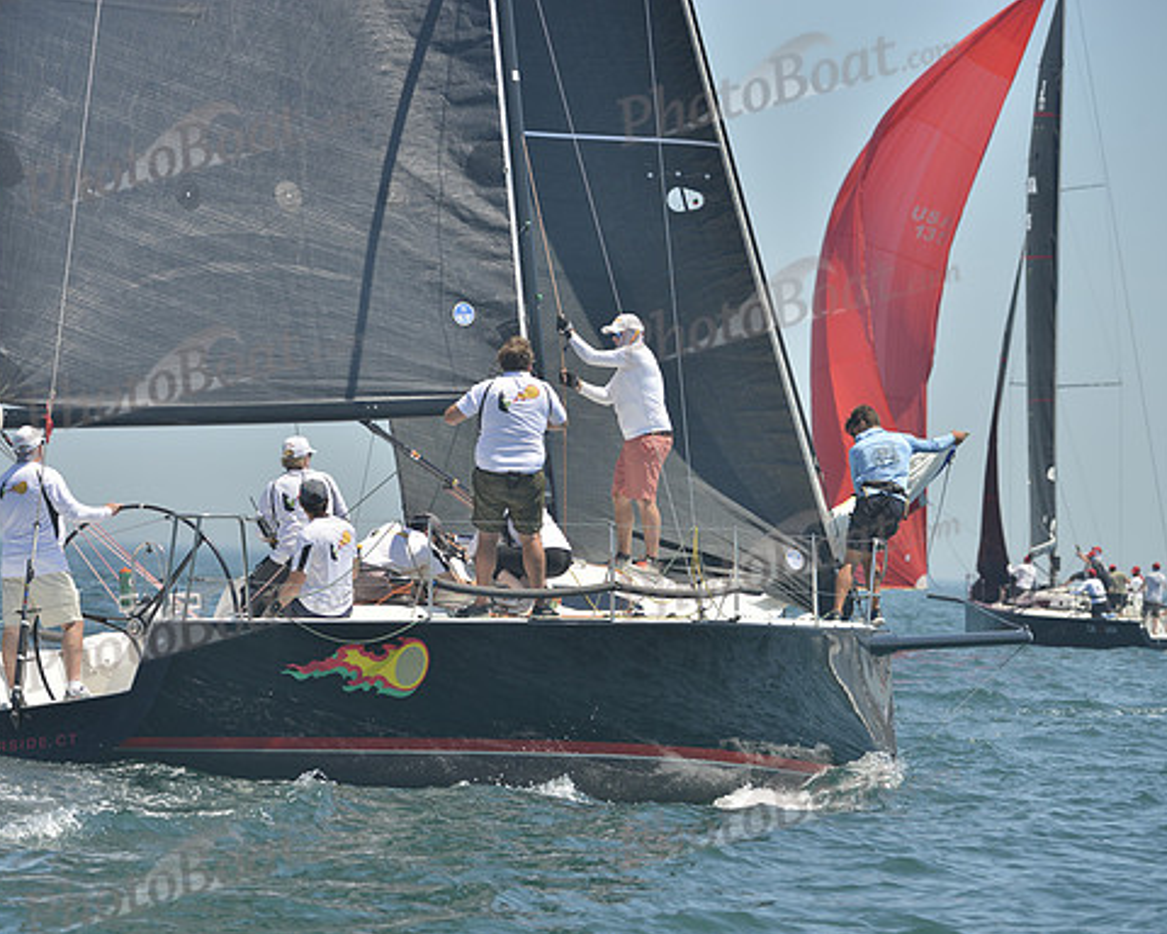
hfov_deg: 8.5
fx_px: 7840
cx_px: 494
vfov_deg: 6.8
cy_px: 468
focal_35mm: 227
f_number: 6.3
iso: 280
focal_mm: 200
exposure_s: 1/1000
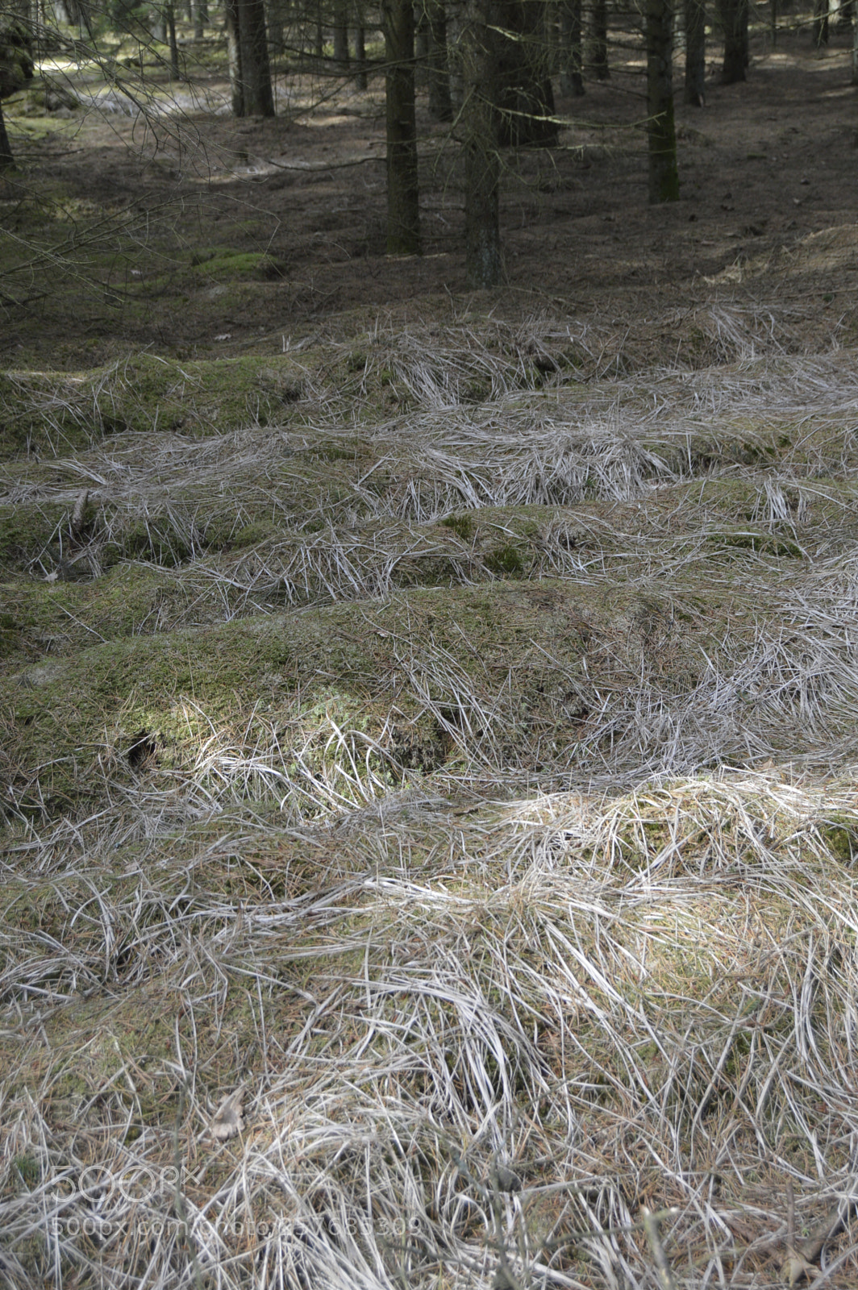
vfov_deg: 41.1
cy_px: 645
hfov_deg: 28.0
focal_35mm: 48
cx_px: 429
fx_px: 1719
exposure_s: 1/125
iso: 360
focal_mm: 32
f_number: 5.6
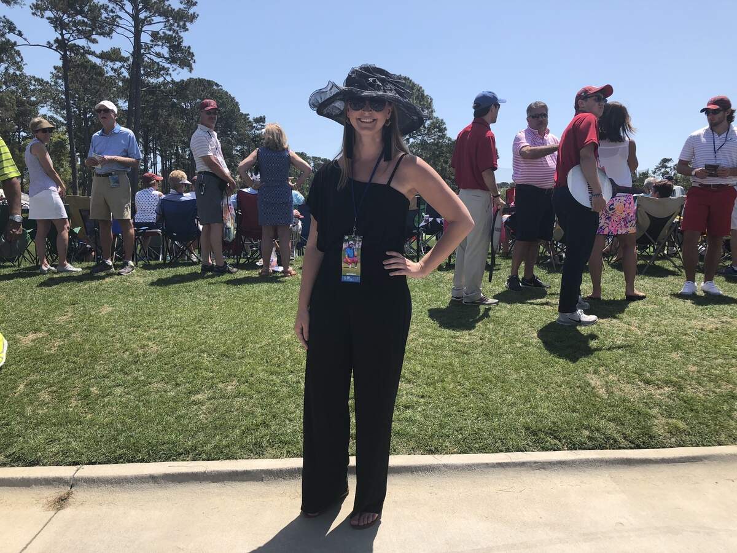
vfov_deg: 49.7
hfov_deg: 63.4
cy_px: 276
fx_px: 596
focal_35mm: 28
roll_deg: +1.0
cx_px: 368
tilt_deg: -5.9
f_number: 1.8
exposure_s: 1/1715
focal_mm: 3.99
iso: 20
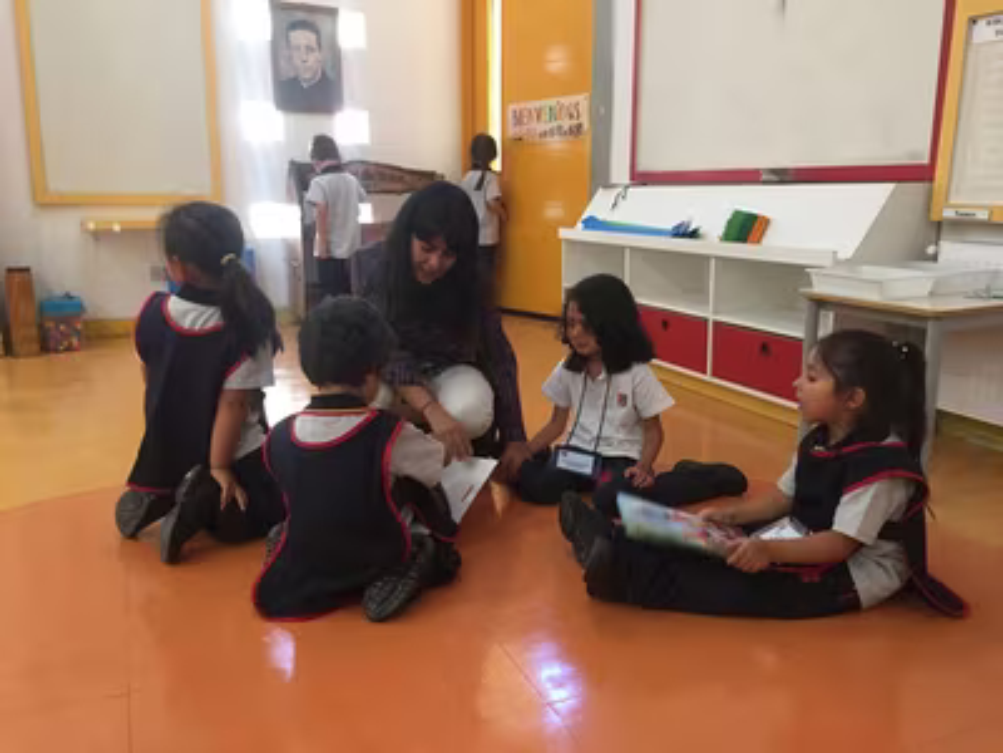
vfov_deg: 48.2
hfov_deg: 61.7
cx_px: 502
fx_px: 840
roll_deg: -0.1
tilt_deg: -12.5
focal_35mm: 29
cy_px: 376
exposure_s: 1/17
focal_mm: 4.15
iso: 100
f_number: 2.2
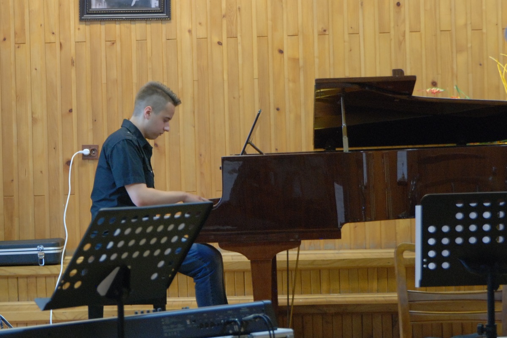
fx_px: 1056
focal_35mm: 75
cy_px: 169
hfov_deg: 27.0
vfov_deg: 18.2
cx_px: 254
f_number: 4
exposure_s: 1/20
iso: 500
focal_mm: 50
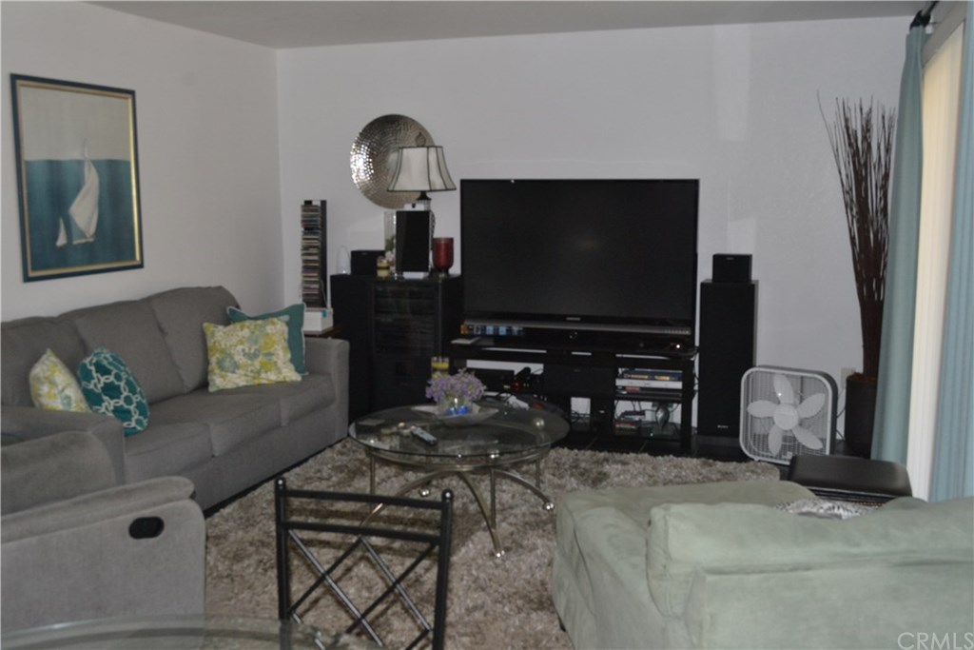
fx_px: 974
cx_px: 487
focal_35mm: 36
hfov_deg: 53.1
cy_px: 325
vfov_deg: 36.9
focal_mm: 24
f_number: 8
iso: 720
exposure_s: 1/60
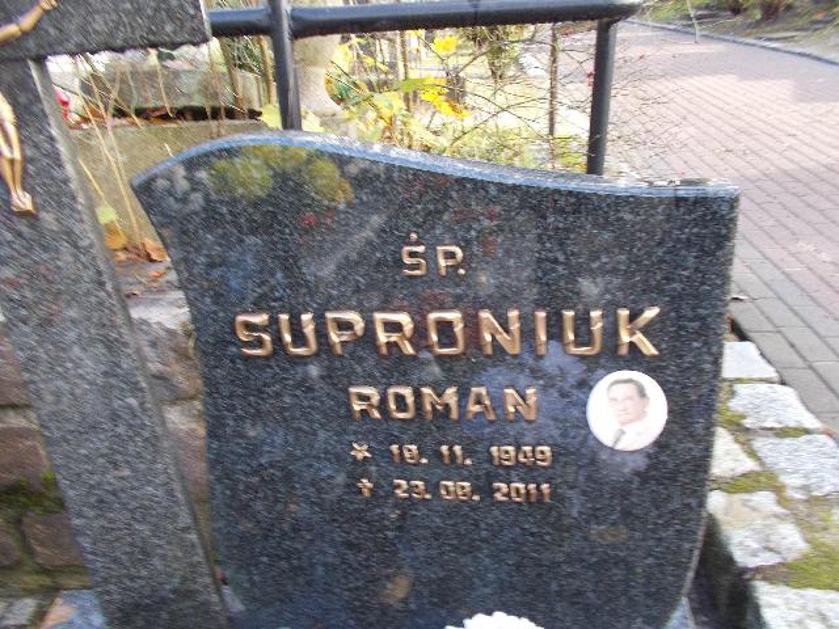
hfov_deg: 67.3
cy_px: 314
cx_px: 420
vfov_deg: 53.1
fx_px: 630
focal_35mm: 26
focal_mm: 4.6
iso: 100
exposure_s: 1/25
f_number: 3.2
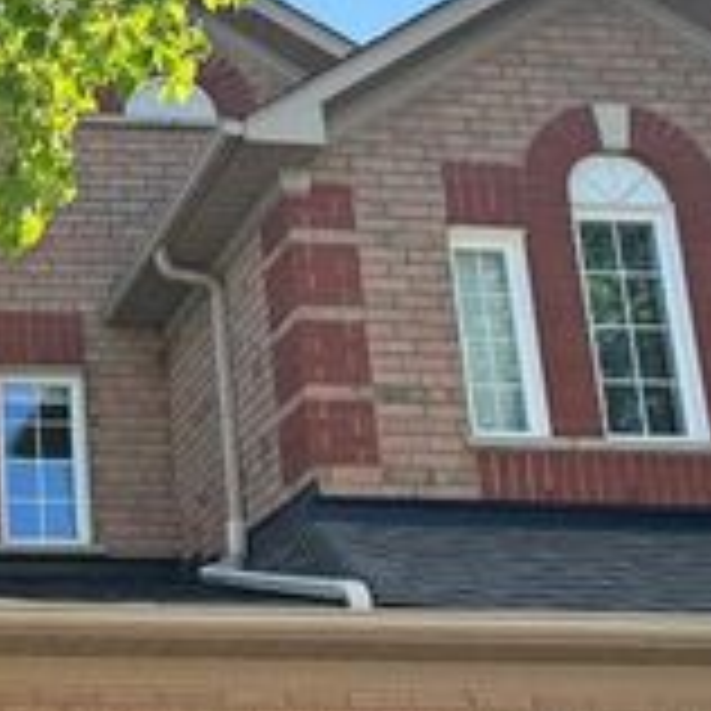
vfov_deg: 25.1
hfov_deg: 22.5
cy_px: 614
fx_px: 1557
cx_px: -252
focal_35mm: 67
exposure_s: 1/1112
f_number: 1.78
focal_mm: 6.76
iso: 80
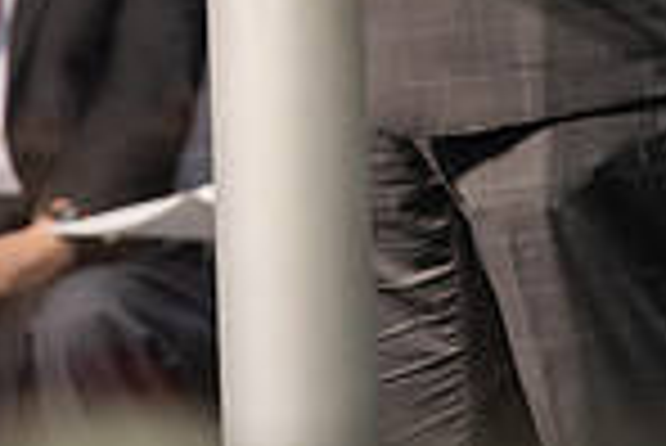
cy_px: -417
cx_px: 207
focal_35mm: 726
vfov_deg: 1.9
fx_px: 13444
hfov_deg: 2.8
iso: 1000
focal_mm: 185
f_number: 3.5
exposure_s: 1/200
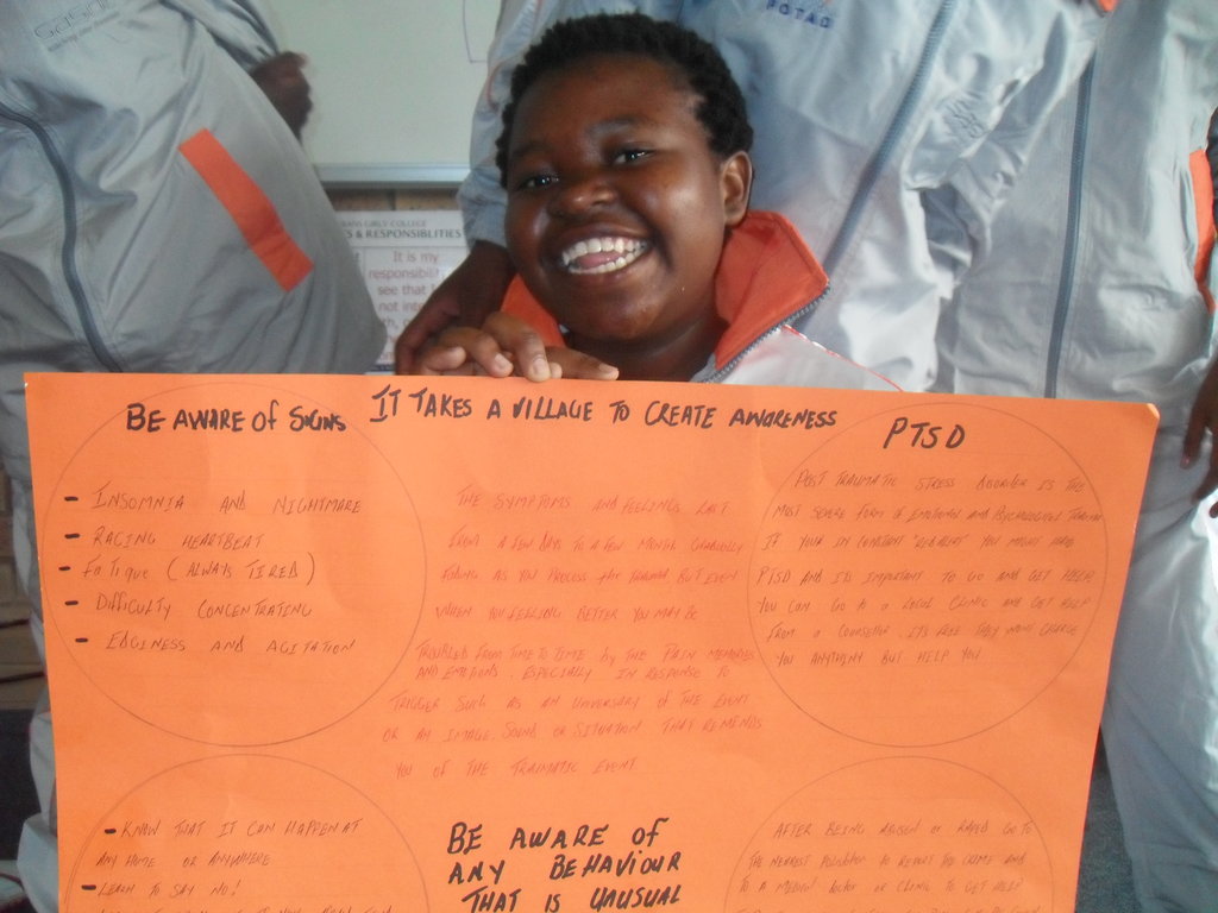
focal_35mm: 35
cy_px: 456
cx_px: 609
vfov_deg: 40.7
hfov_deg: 52.6
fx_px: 1232
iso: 320
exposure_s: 1/45
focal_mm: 6.2
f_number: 2.8
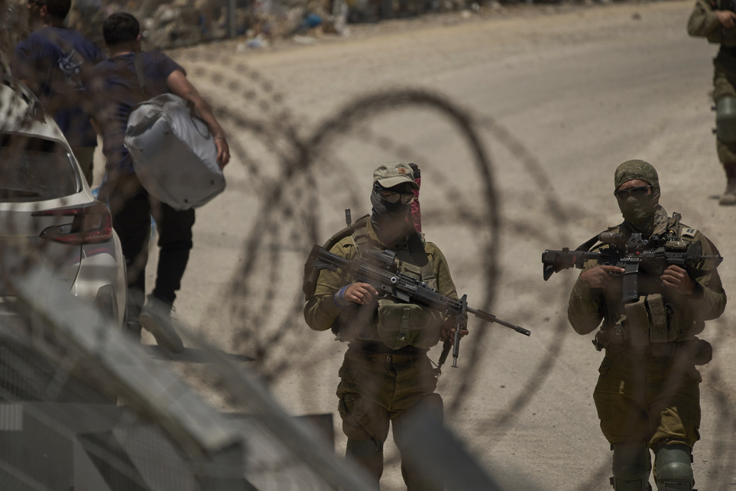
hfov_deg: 5.8
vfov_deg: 3.9
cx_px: 353
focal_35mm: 354
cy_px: 231
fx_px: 7237
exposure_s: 1/8000
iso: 500
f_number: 5.6
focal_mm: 333
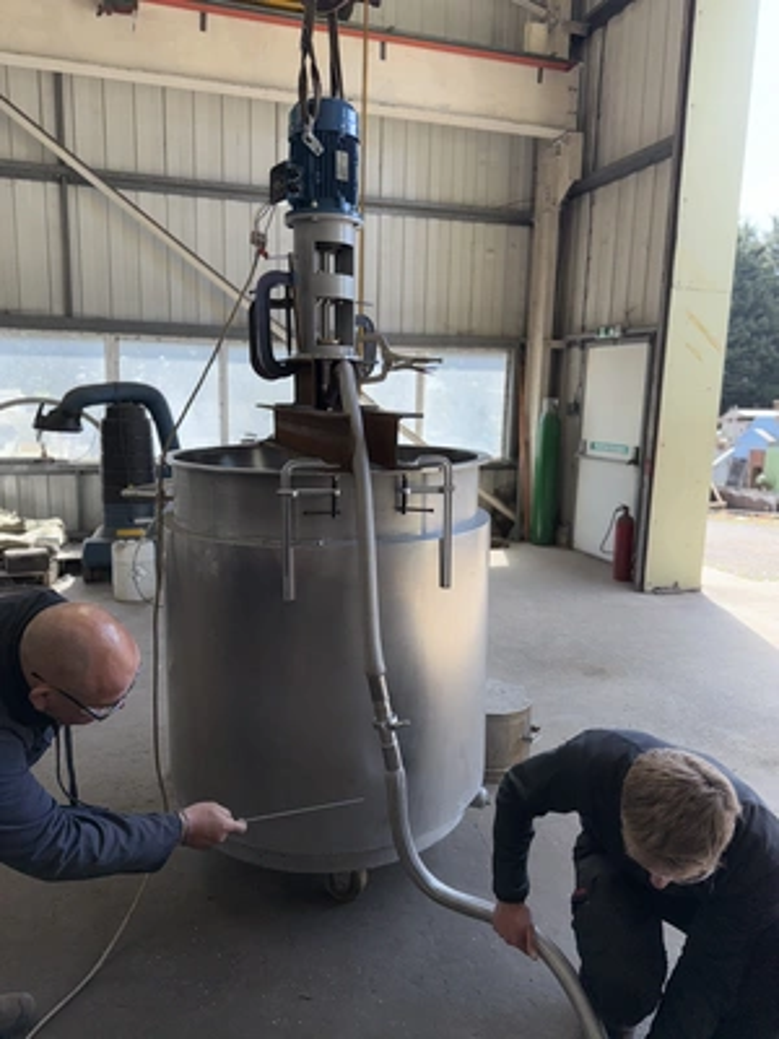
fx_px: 720
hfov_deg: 56.8
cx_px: 390
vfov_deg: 71.6
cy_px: 520
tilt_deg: -9.1
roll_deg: -2.0
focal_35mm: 24
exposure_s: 1/868
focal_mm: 6.76
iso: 50
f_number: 1.78
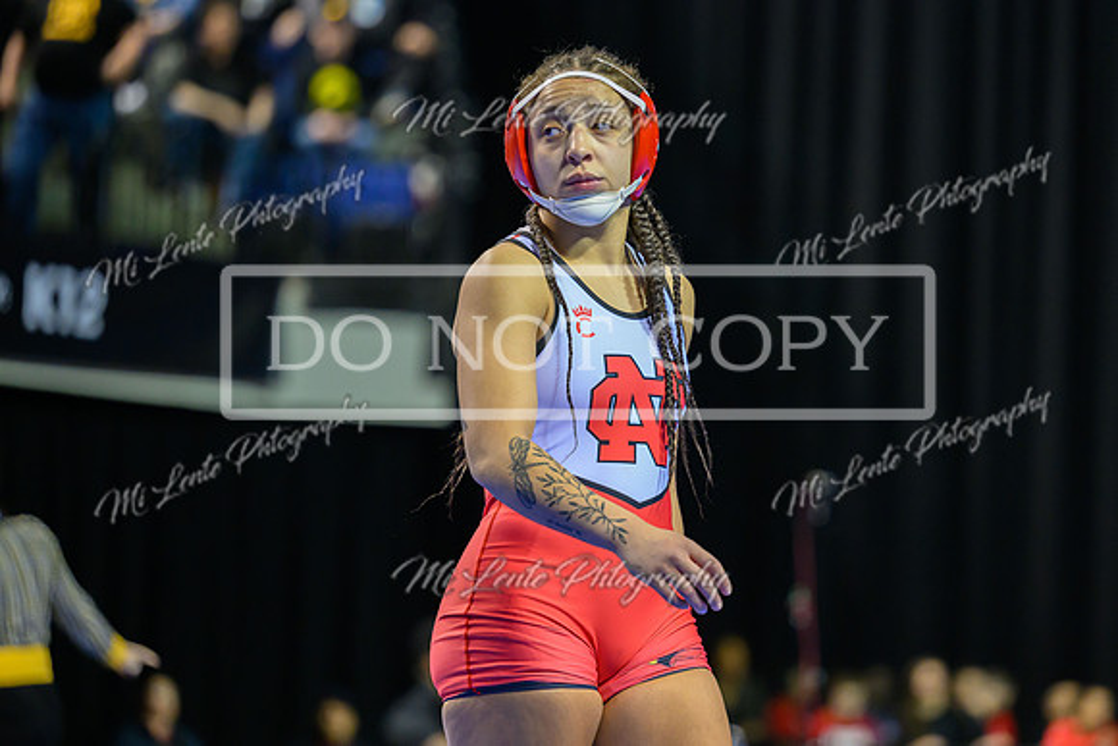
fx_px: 6311
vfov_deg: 6.8
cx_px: 615
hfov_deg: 10.1
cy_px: 286
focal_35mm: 203
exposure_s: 1/800
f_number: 2.8
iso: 2500
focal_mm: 160
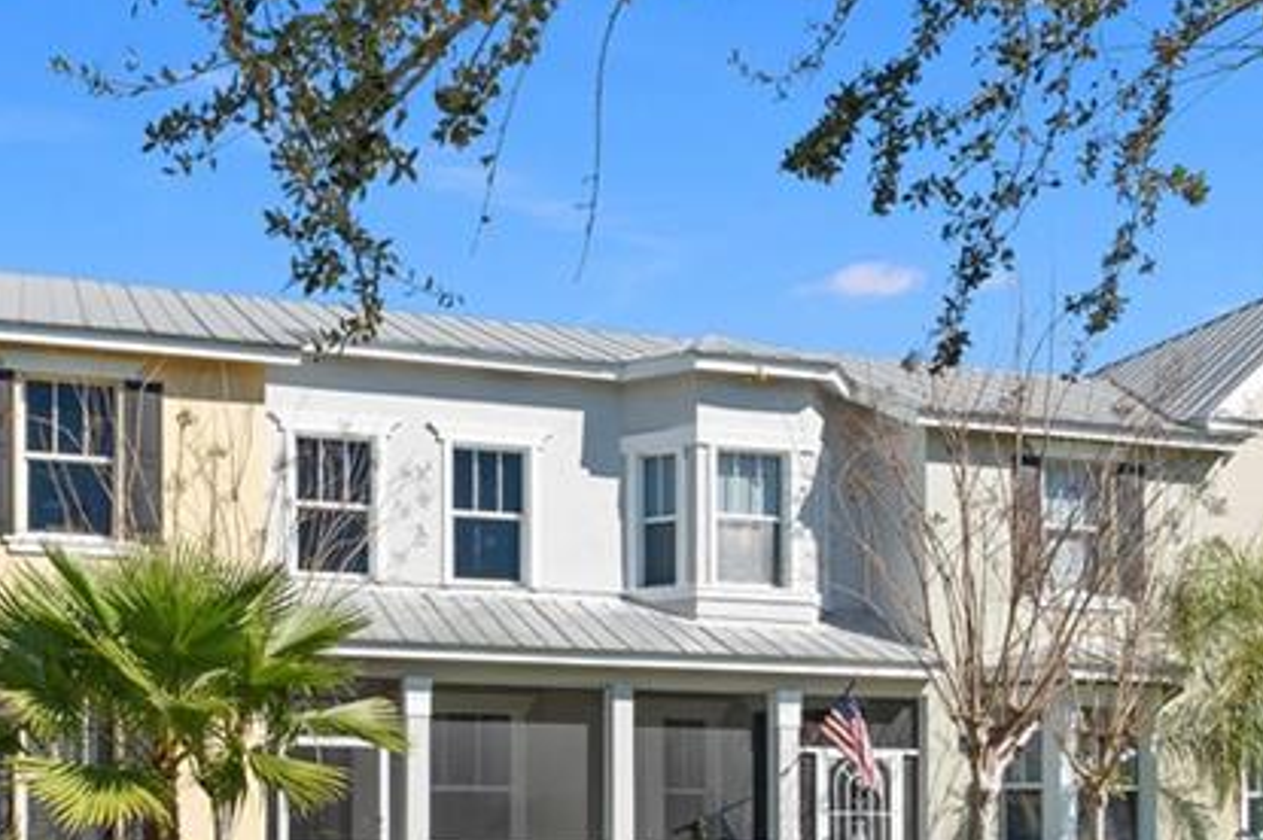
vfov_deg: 35.7
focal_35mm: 37
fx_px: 1297
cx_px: 387
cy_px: 523
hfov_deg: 50.6
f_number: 8
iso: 100
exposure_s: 1/320
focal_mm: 10
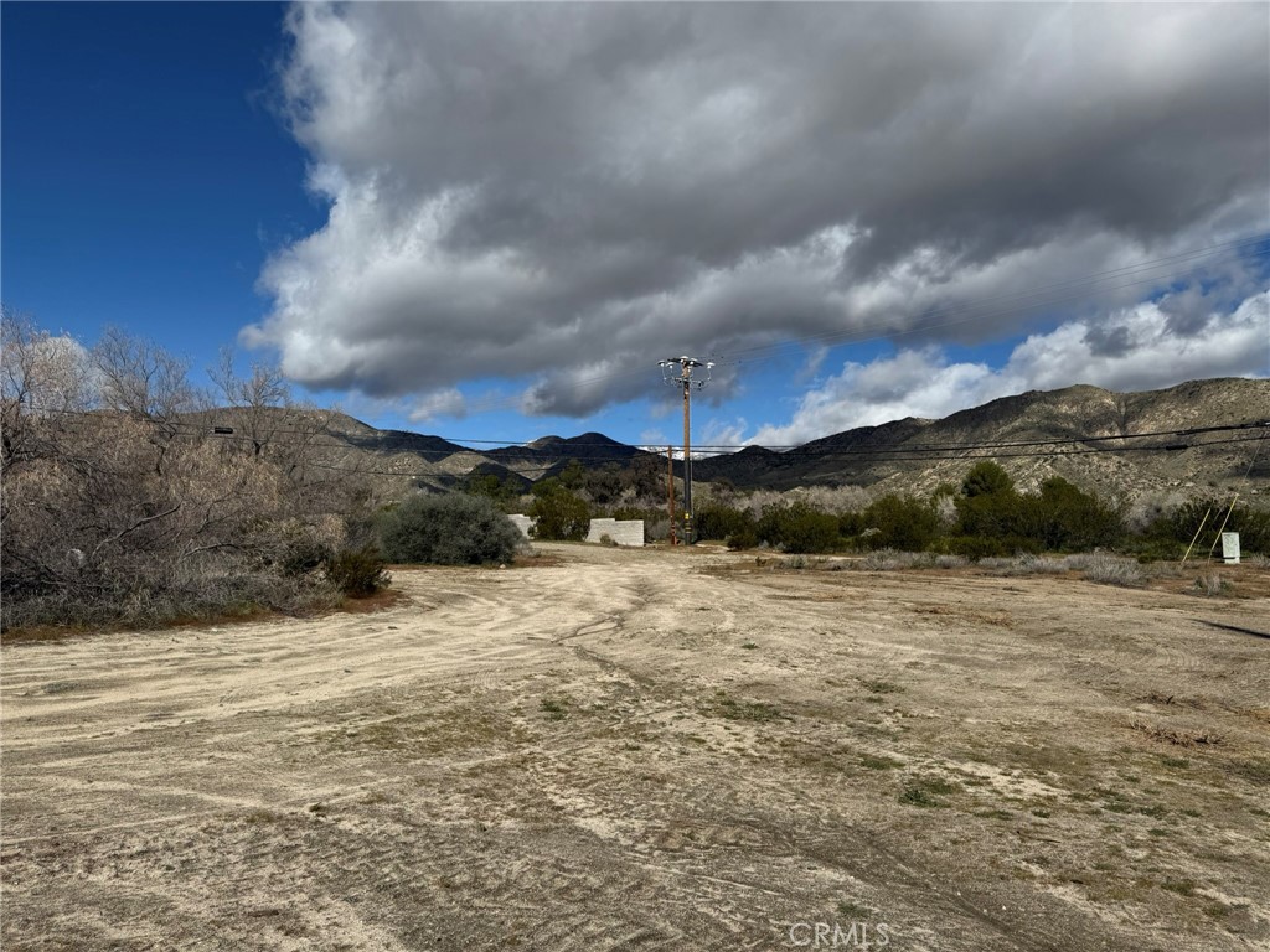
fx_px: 881
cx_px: 635
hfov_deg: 71.6
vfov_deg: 56.8
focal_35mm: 24
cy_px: 476
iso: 80
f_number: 1.78
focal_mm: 6.76
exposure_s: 1/11905
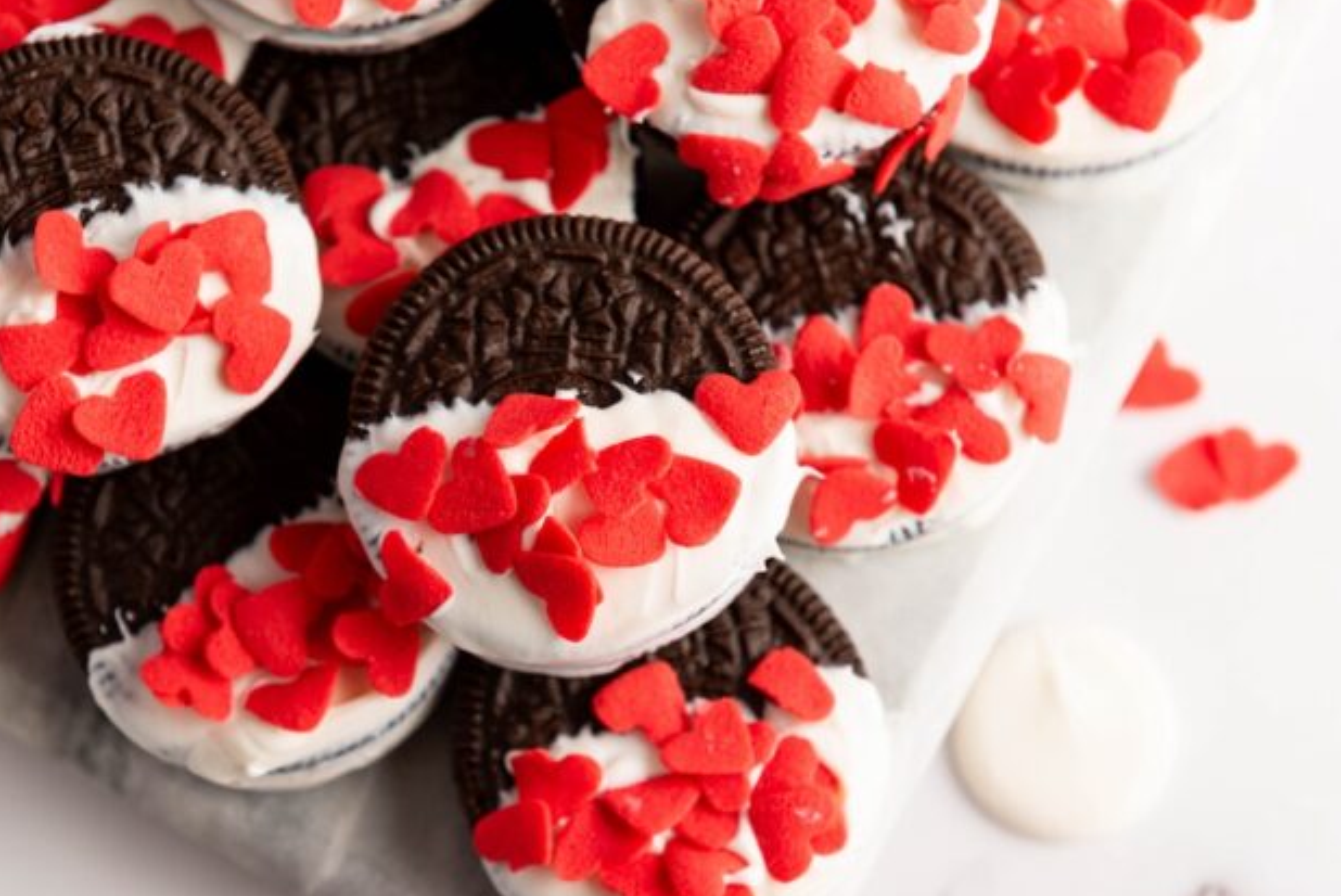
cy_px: 500
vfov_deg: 15.7
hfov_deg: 23.3
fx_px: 3243
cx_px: 514
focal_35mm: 87
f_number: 6.3
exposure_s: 1/160
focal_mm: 70
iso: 280
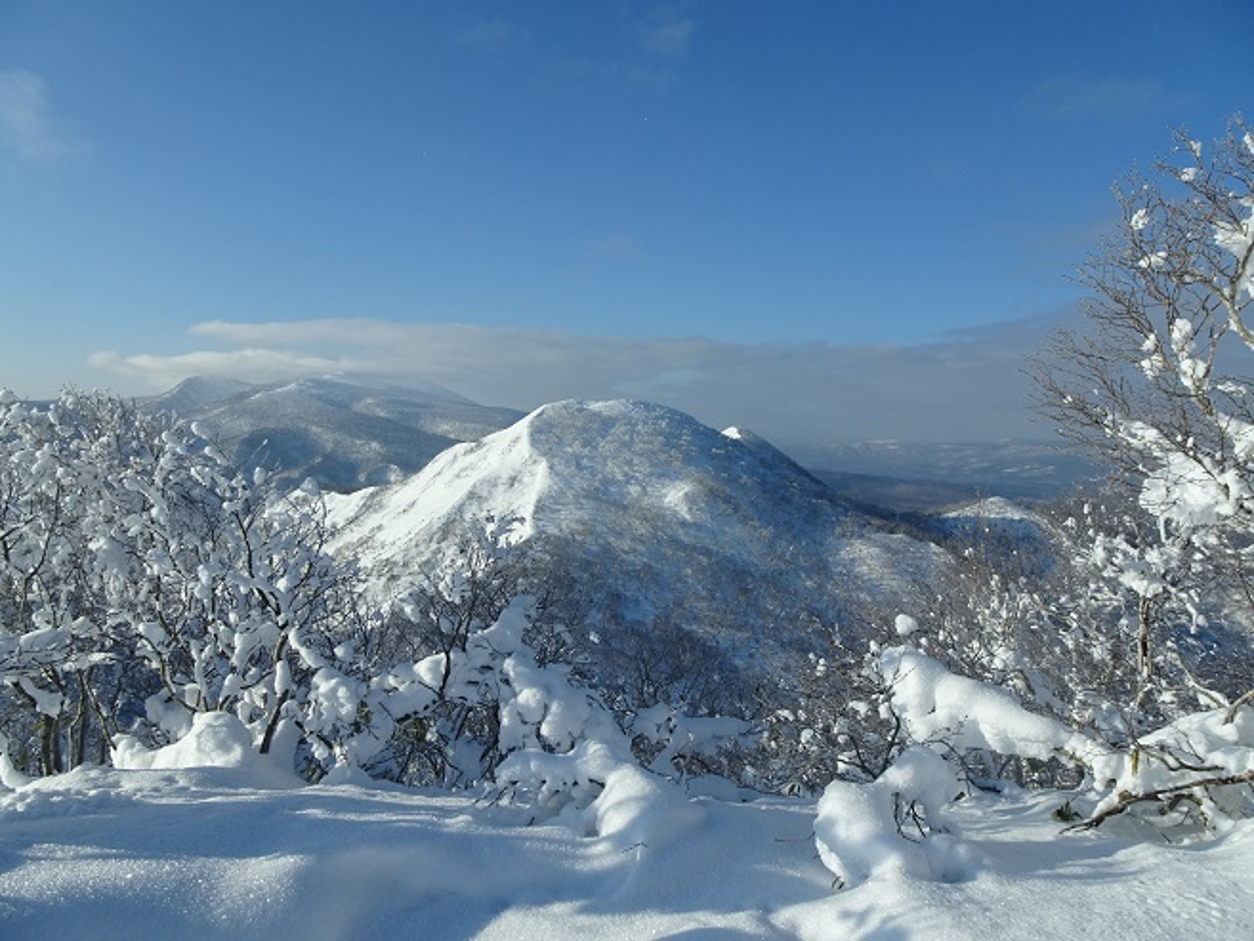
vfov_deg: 56.8
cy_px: 470
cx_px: 627
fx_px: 870
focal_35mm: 24
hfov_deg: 71.6
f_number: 3.5
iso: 80
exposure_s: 1/1600
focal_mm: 4.1
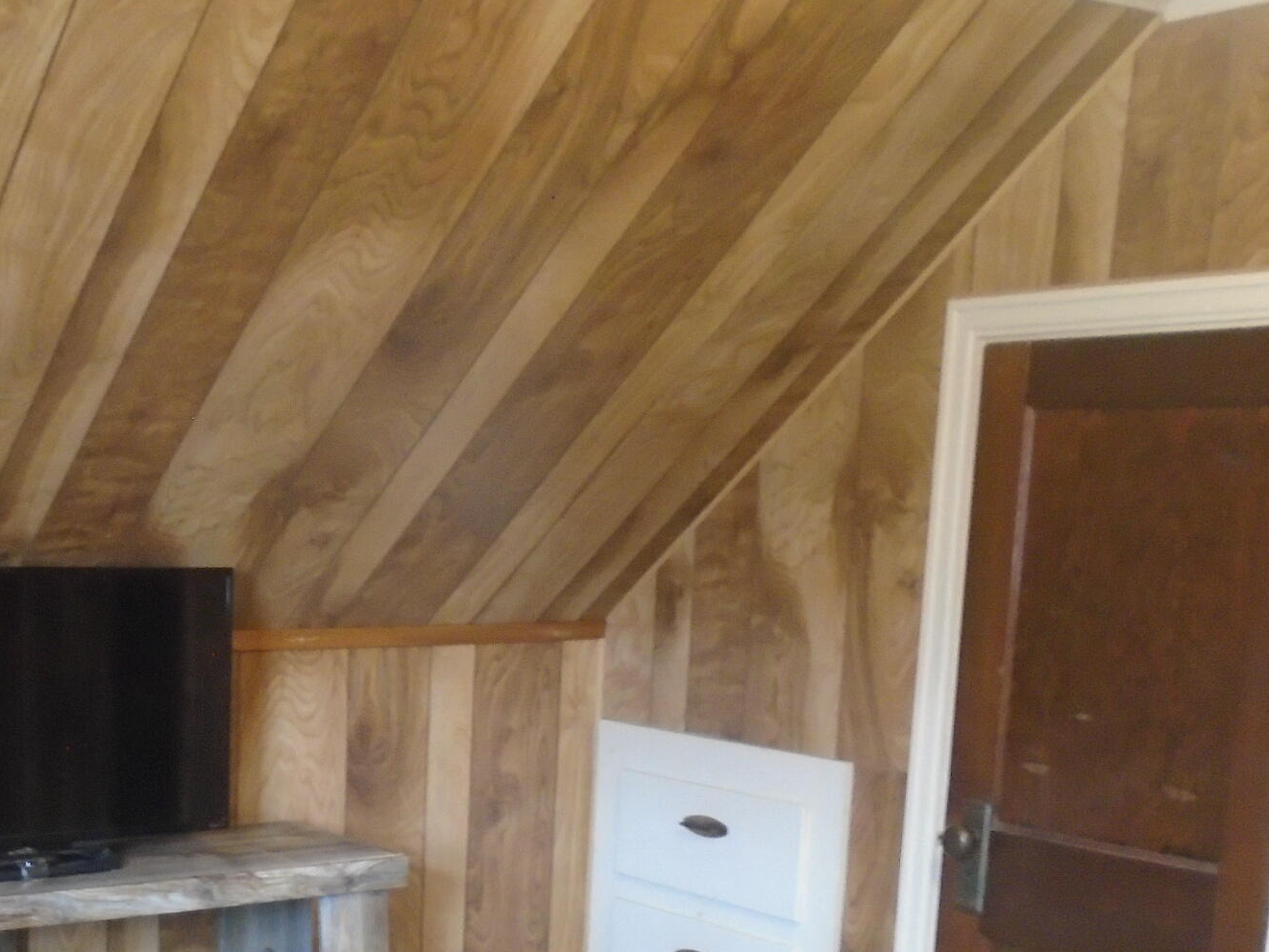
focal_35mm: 51
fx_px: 1870
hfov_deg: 36.5
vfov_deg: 27.4
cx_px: 305
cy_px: 890
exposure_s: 1/8
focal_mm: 4.6
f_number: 3.2
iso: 400
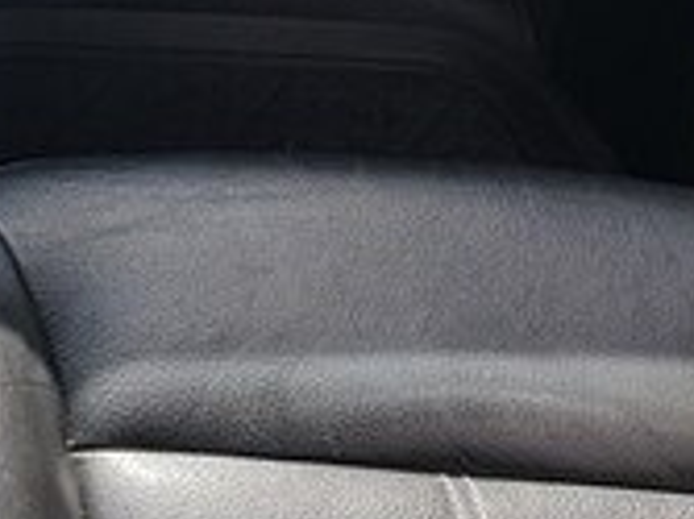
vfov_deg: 13.3
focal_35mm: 103
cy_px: -326
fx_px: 2064
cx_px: -478
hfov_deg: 16.6
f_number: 1.7
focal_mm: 4.2
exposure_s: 1/800
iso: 40
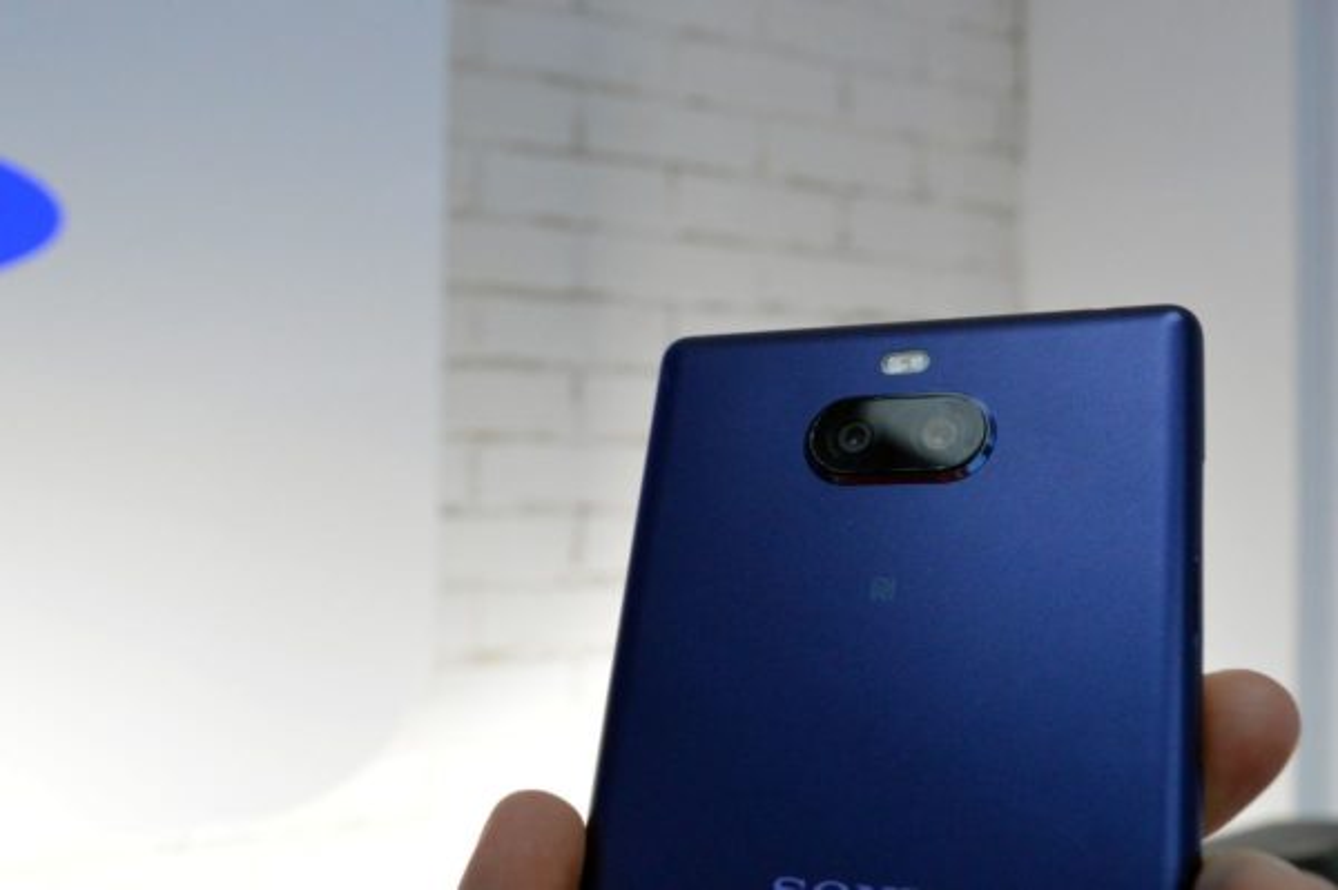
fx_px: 1560
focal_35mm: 42
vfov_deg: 31.8
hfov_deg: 46.4
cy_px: 445
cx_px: 669
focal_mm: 28
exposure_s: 1/200
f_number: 10
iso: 3200
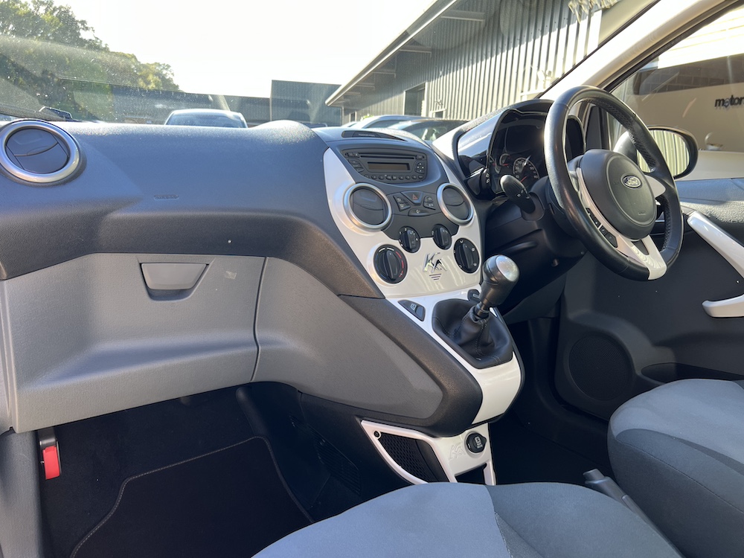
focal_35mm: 26
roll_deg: -2.1
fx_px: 559
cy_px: 279
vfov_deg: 53.1
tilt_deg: -13.5
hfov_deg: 67.3
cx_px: 372
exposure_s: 1/121
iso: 32
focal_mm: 5.7
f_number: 1.5
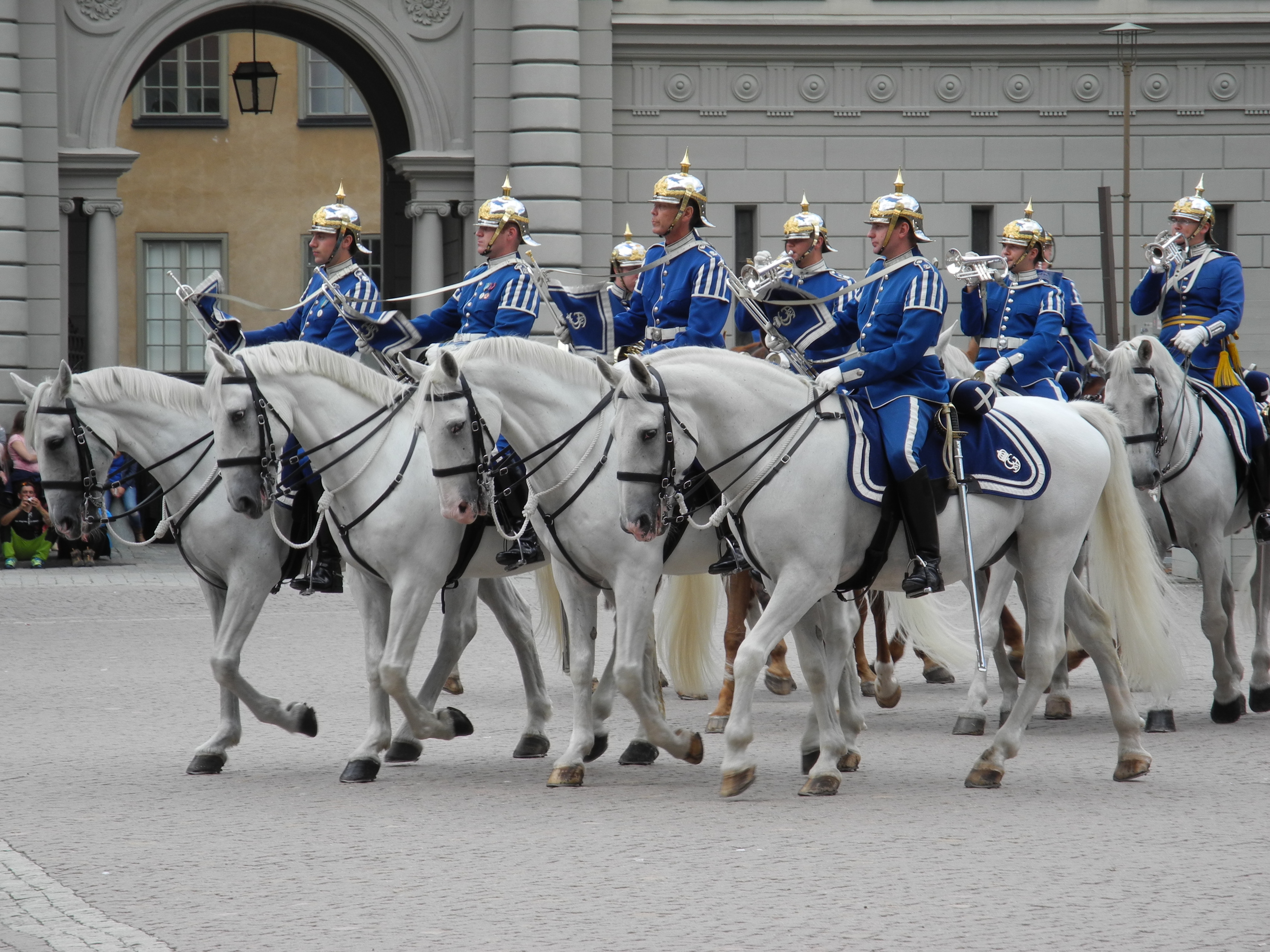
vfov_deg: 7.4
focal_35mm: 200
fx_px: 7338
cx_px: 635
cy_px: 476
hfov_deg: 9.9
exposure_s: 1/164
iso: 100
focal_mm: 42.6
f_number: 5.6
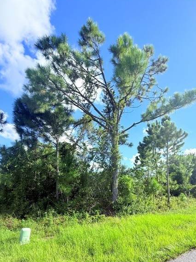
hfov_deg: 68.4
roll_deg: -0.9
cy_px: 172
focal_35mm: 19
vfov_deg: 82.2
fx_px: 144
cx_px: 110
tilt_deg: +6.3
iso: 50
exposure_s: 1/1105
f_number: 2.2
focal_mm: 2.22
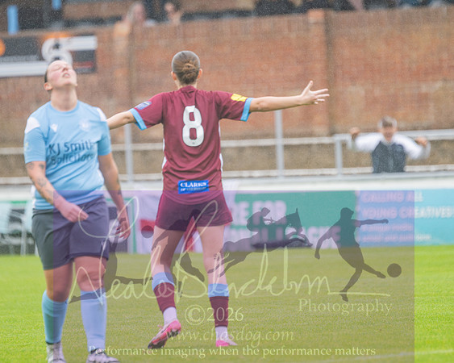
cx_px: 237
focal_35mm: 507
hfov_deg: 3.8
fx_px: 6810
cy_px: 182
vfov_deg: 3.1
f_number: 2.8
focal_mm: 300
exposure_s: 1/1600
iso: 360
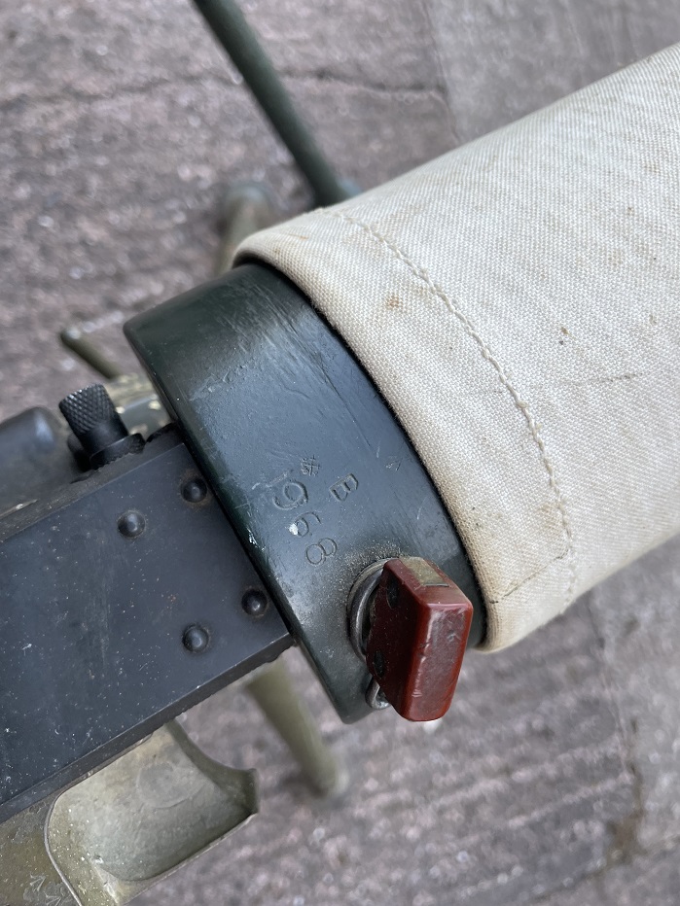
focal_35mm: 26
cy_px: 453
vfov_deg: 67.3
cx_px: 340
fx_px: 681
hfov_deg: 53.1
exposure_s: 1/121
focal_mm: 4.2
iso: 40
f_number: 1.6
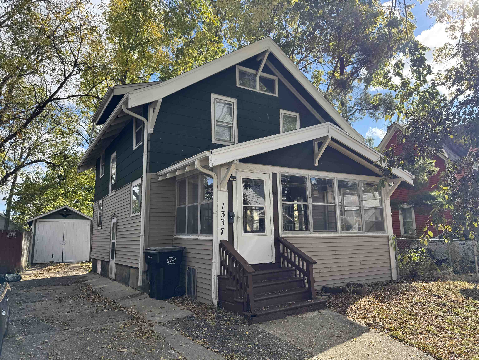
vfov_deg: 56.8
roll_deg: +1.9
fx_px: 332
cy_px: 180
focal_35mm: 24
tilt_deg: +8.3
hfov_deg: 71.6
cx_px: 240
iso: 80
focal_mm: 6.76
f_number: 1.78
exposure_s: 1/1339
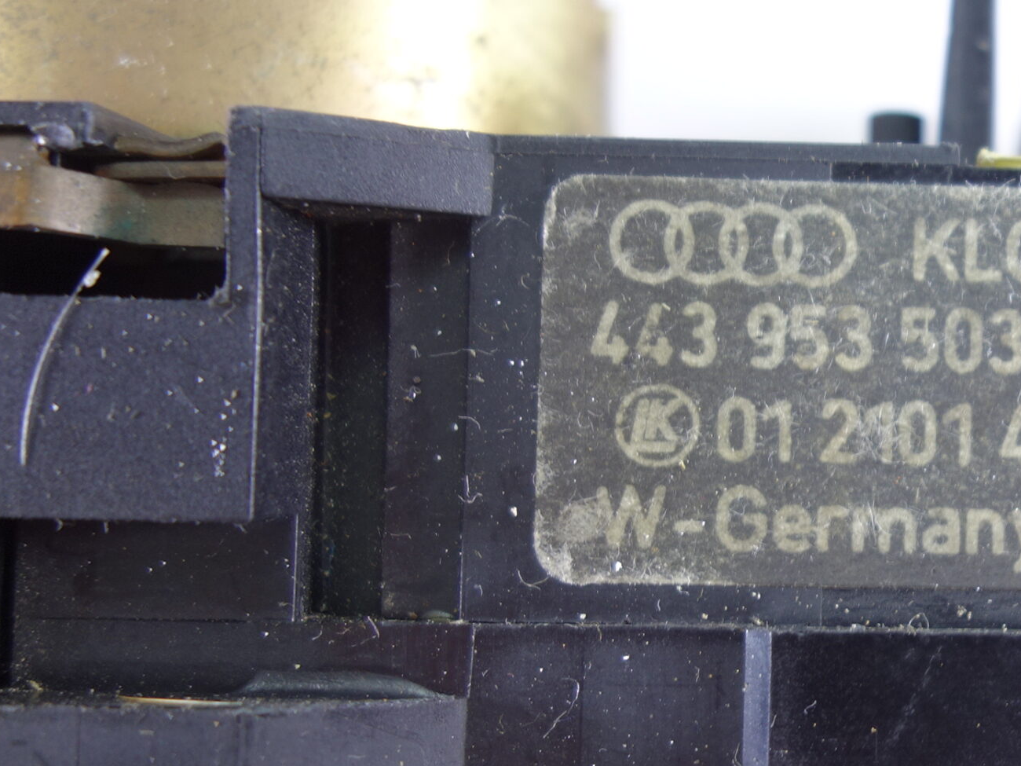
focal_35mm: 53
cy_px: 400
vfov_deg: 27.5
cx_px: 986
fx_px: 1563
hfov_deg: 33.5
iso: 160
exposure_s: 1/13
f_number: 2.8
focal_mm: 10.4
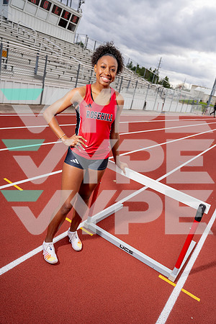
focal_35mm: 27
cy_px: 162
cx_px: 108
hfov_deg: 47.9
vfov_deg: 67.4
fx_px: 243
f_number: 4
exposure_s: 1/250
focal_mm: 27
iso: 100
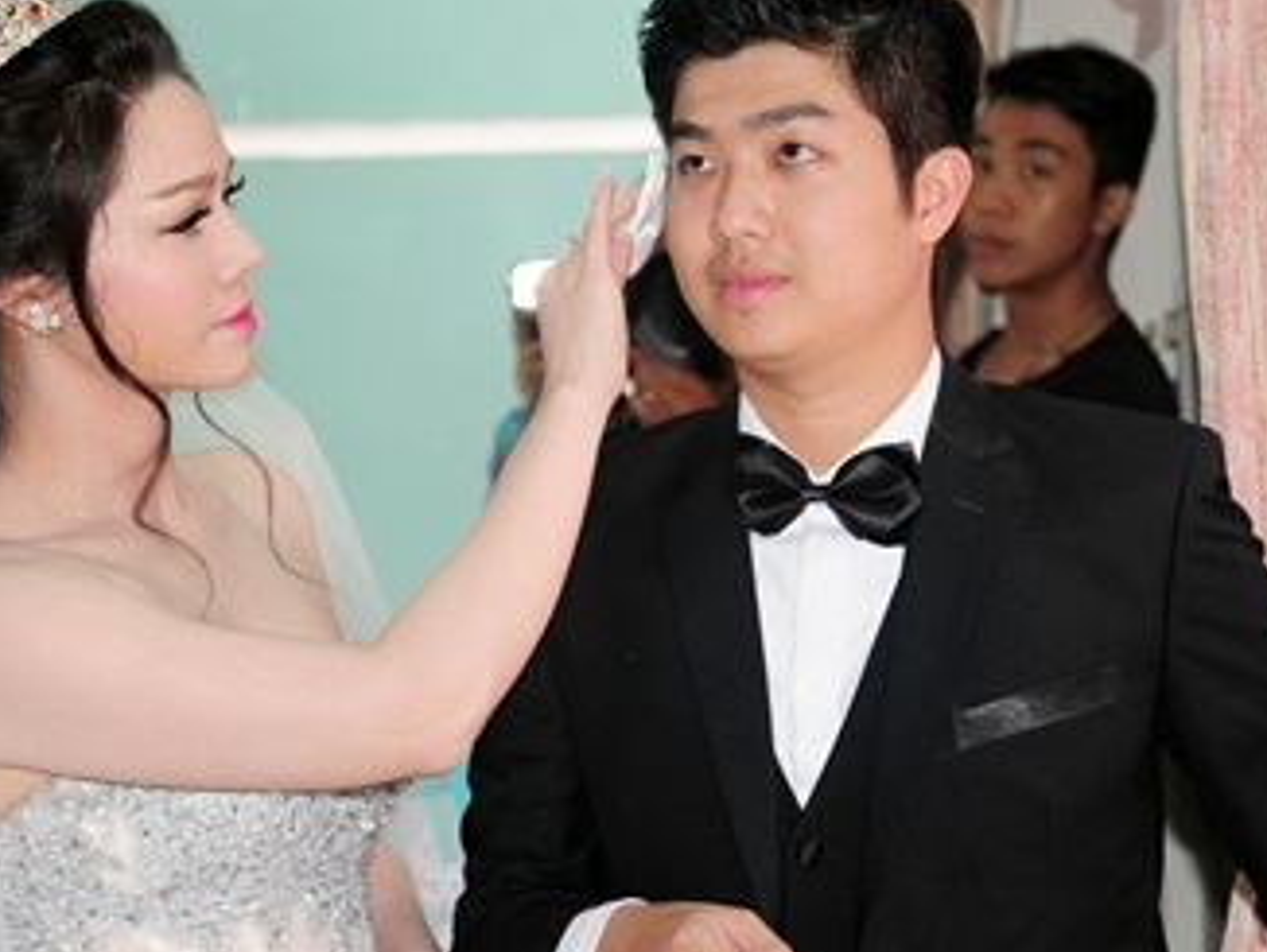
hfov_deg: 19.8
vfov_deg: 15.0
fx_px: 3626
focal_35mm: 99
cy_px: 422
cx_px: 781
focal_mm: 56
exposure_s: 1/60
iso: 1000
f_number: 4.2
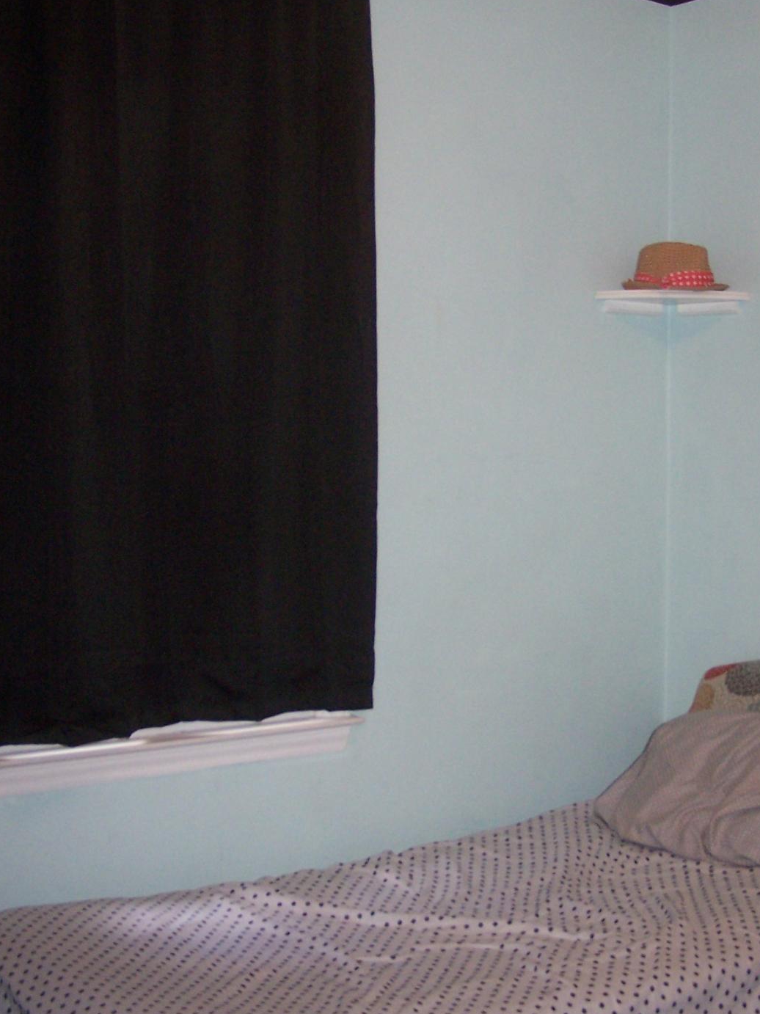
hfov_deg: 26.5
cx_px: 463
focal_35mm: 55
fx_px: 1611
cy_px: 566
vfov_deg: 34.9
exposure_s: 1/60
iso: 140
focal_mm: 6.3
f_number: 2.8
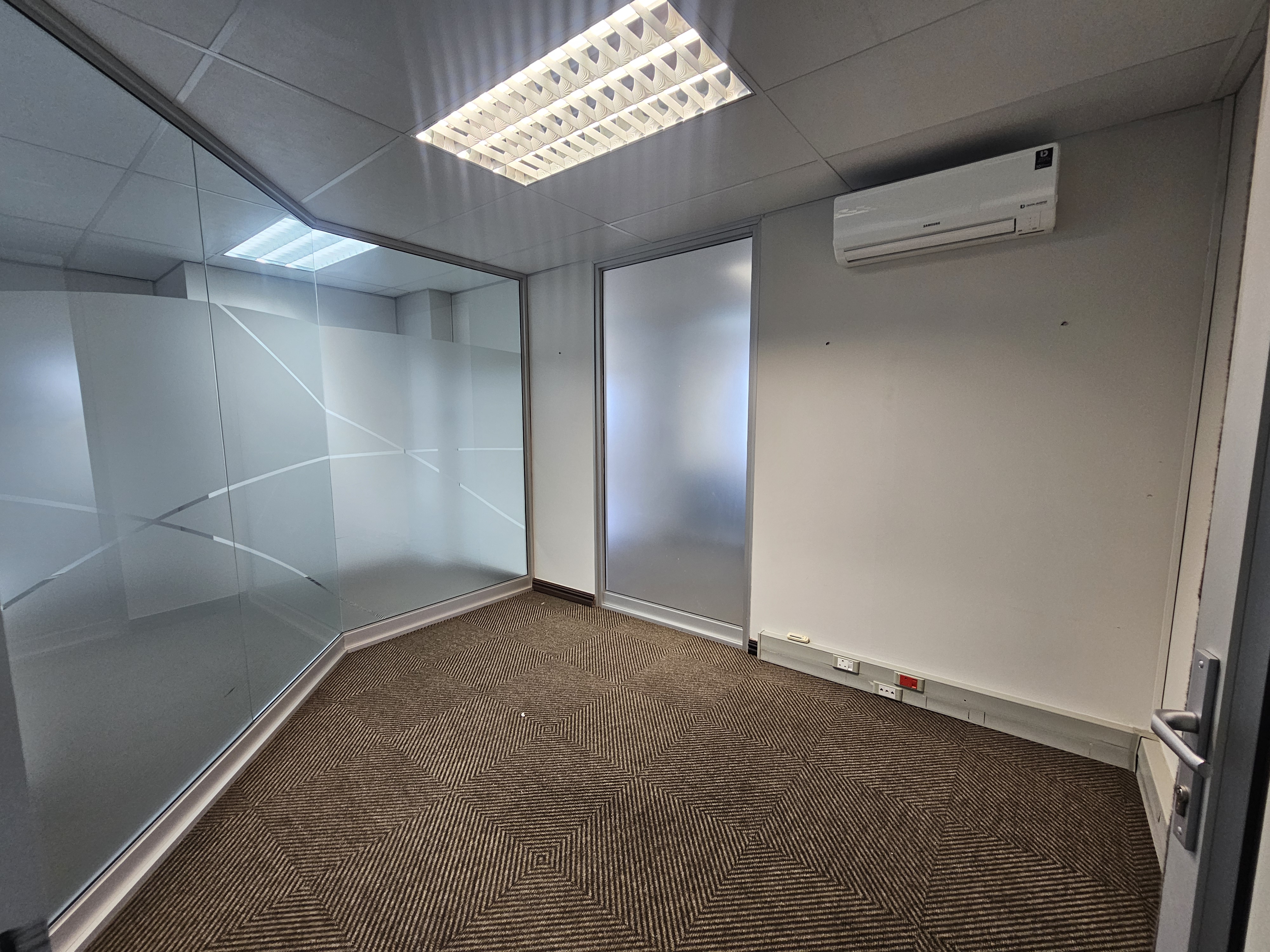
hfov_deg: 106.2
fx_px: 477
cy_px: 476
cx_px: 635
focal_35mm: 13
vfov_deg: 89.9
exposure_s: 1/50
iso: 200
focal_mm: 2.2
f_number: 2.2
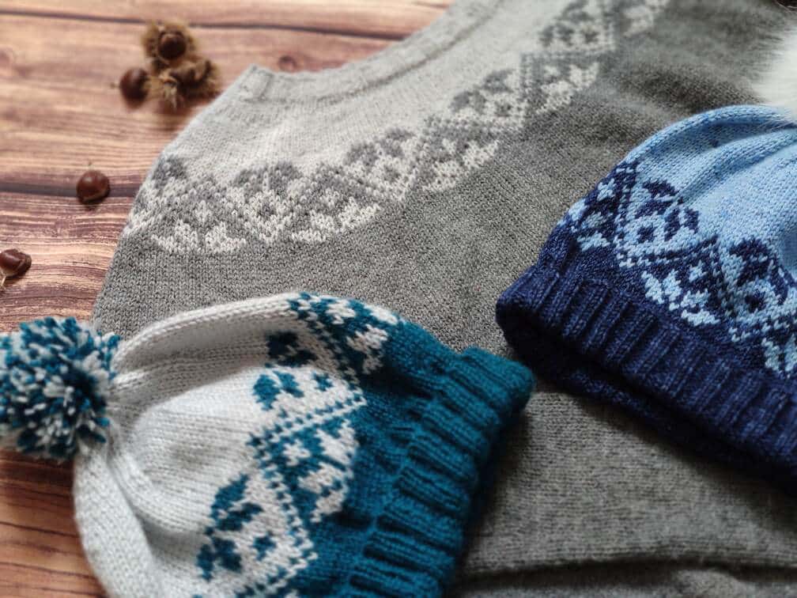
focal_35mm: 41
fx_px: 944
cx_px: 398
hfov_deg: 45.8
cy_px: 299
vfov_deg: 35.1
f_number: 2
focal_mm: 8.16
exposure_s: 1/50
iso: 688
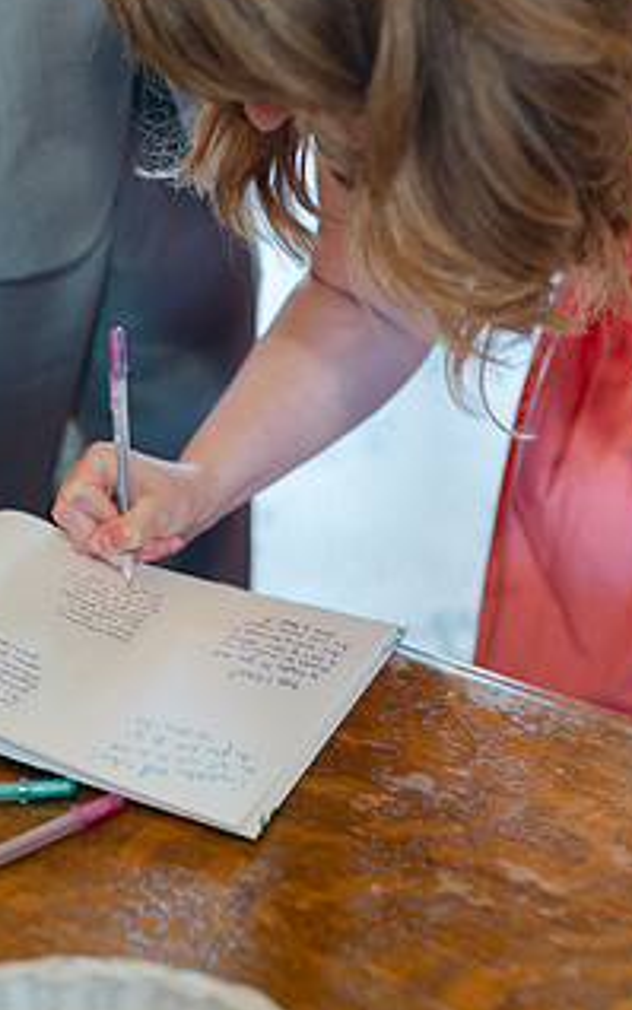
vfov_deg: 31.5
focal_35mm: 65
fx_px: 1790
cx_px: 73
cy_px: 516
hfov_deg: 19.7
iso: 250
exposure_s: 1/100
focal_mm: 35
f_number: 2
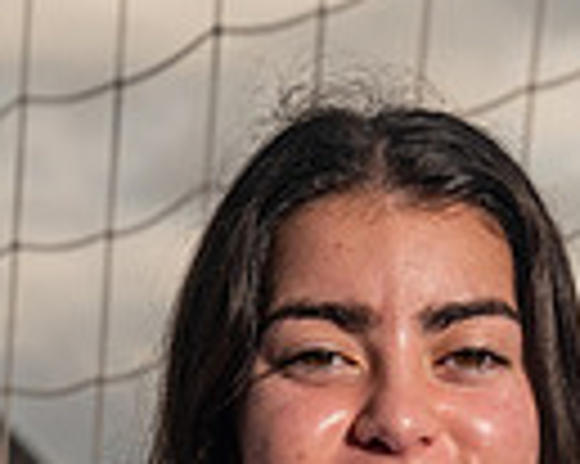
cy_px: 991
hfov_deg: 10.9
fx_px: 3036
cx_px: 274
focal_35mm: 177
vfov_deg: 8.2
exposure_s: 1/250
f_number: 5.6
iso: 100
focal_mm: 54
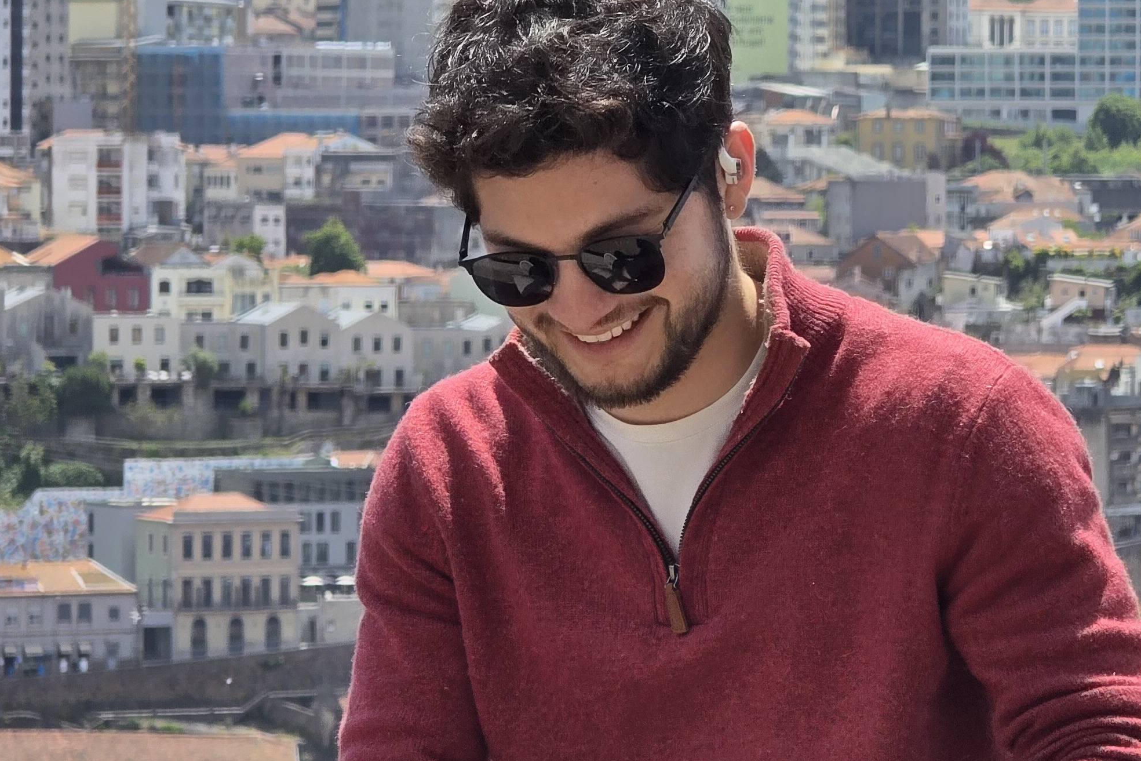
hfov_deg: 8.5
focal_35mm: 243
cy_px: 285
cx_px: 738
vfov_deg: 5.7
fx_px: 7702
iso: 64
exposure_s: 1/1290
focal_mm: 18.6
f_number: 3.4
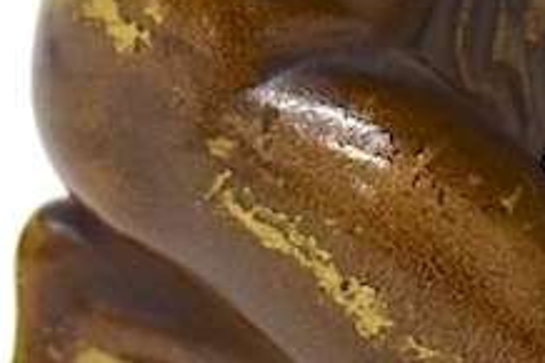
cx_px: 652
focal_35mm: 248
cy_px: -192
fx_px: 3752
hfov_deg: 8.2
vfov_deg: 5.5
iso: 800
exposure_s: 1/125
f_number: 5
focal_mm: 30
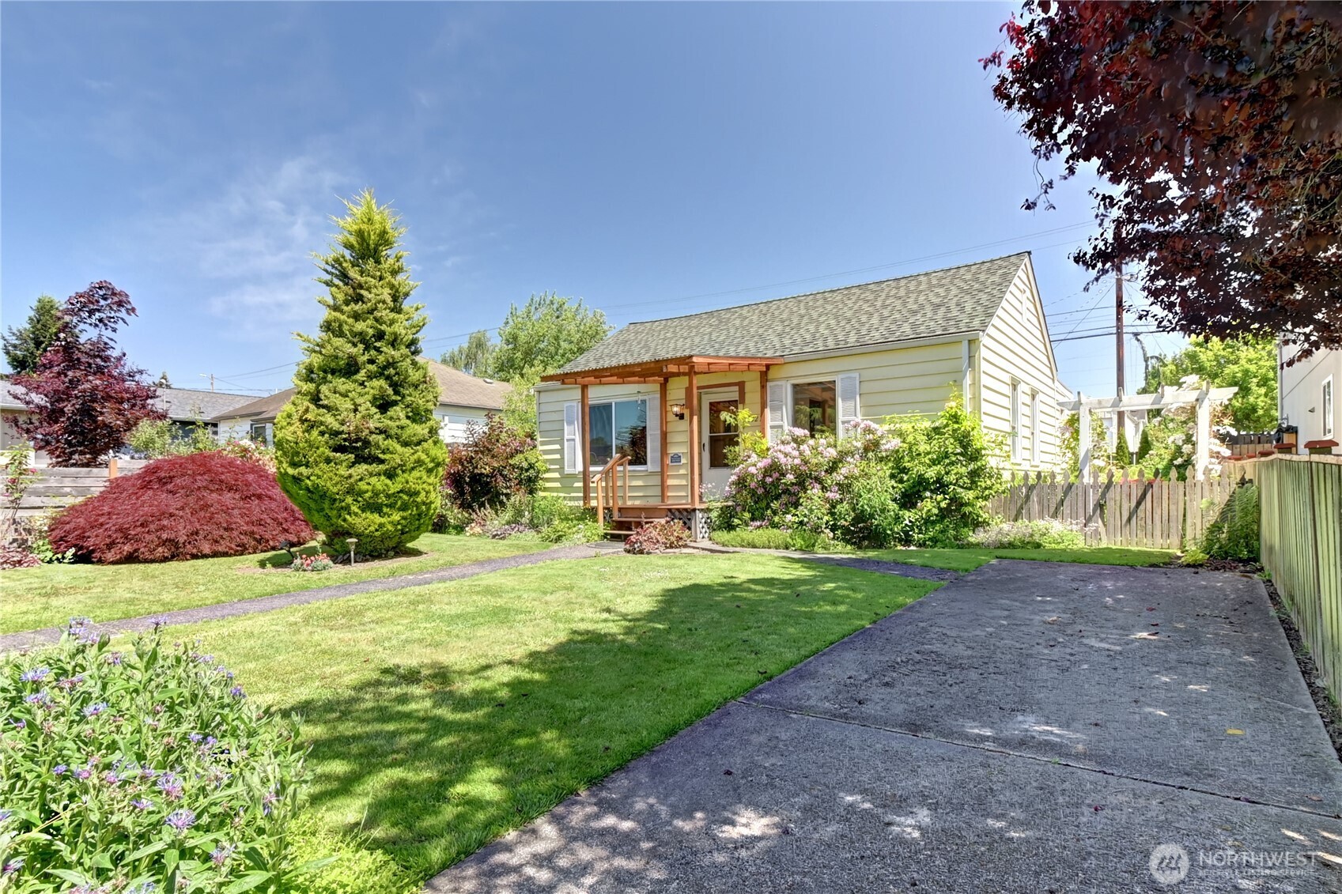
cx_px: 671
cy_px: 447
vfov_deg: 77.3
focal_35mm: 15
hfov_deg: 100.4
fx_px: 559
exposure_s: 1/25
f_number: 11
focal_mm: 10
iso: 320
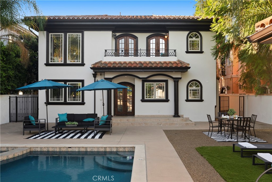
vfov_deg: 37.9
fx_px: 264
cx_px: 136
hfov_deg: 54.4
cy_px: 91
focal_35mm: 35
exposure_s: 1/8
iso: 80
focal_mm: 35
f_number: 8
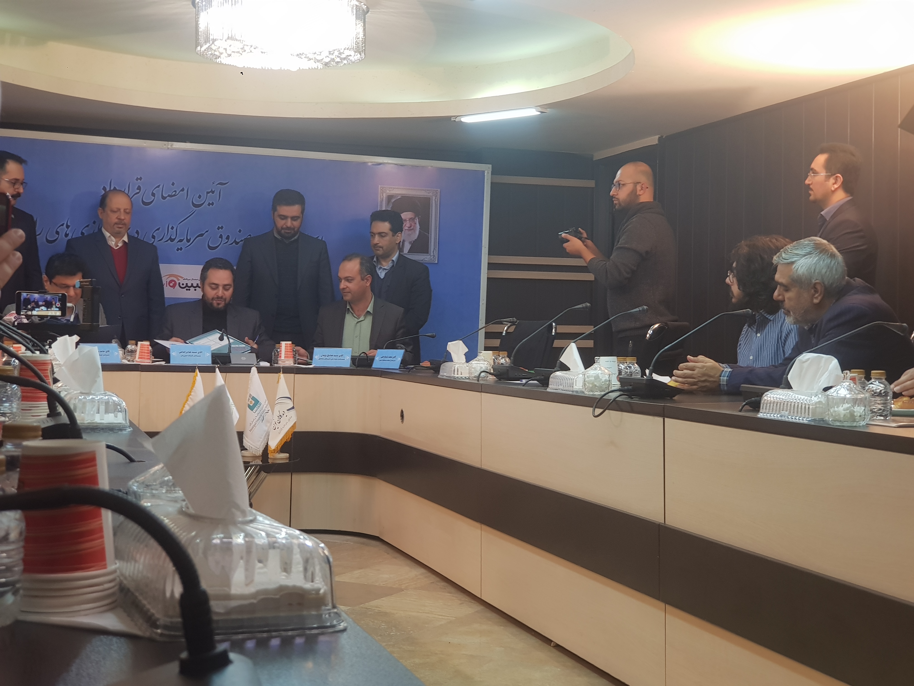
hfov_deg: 36.8
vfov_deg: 28.0
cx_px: 457
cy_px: 343
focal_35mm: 52
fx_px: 1373
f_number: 2.4
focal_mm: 6
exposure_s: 1/33
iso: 64
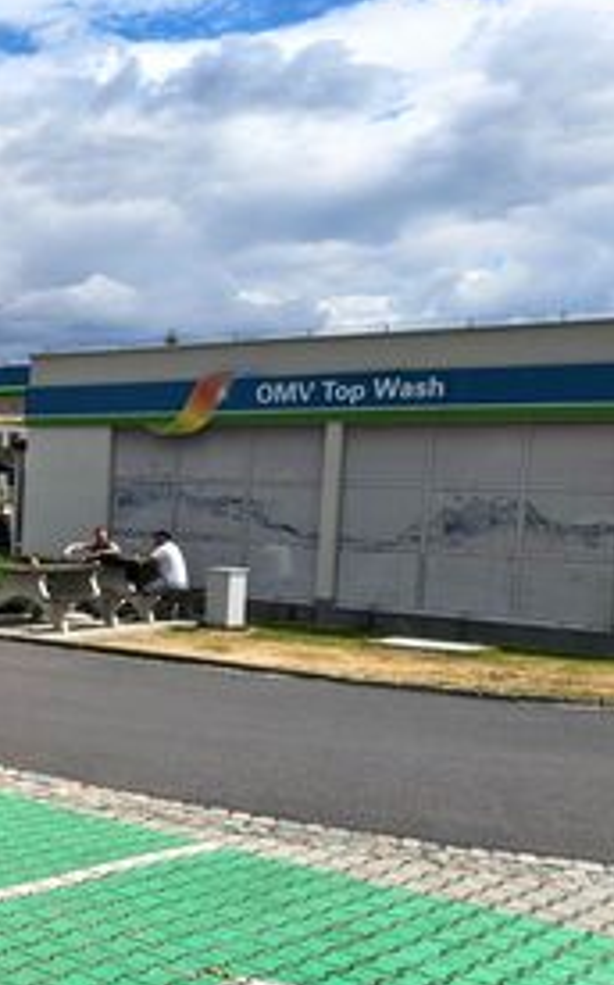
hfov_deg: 23.2
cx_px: -221
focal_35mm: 48
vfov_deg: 41.7
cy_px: 592
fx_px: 1288
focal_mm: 5.56
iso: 101
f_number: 1.8
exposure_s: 1/3007
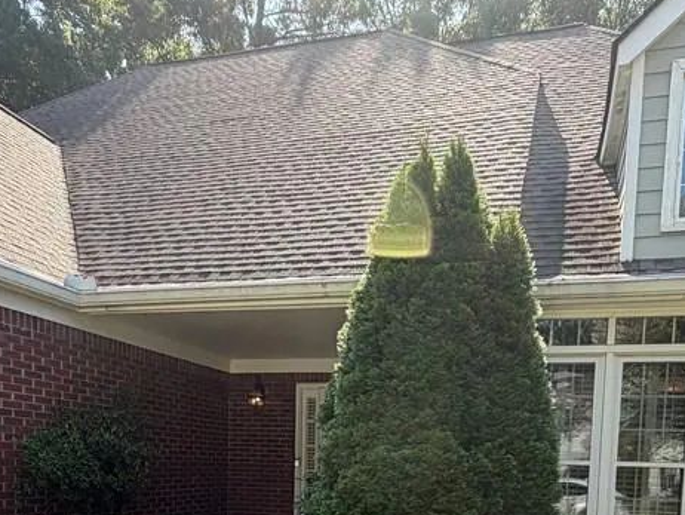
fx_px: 614
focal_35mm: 31
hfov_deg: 58.0
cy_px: 512
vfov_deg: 40.1
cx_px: 396
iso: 50
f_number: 2.2
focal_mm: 2.22
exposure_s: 1/340
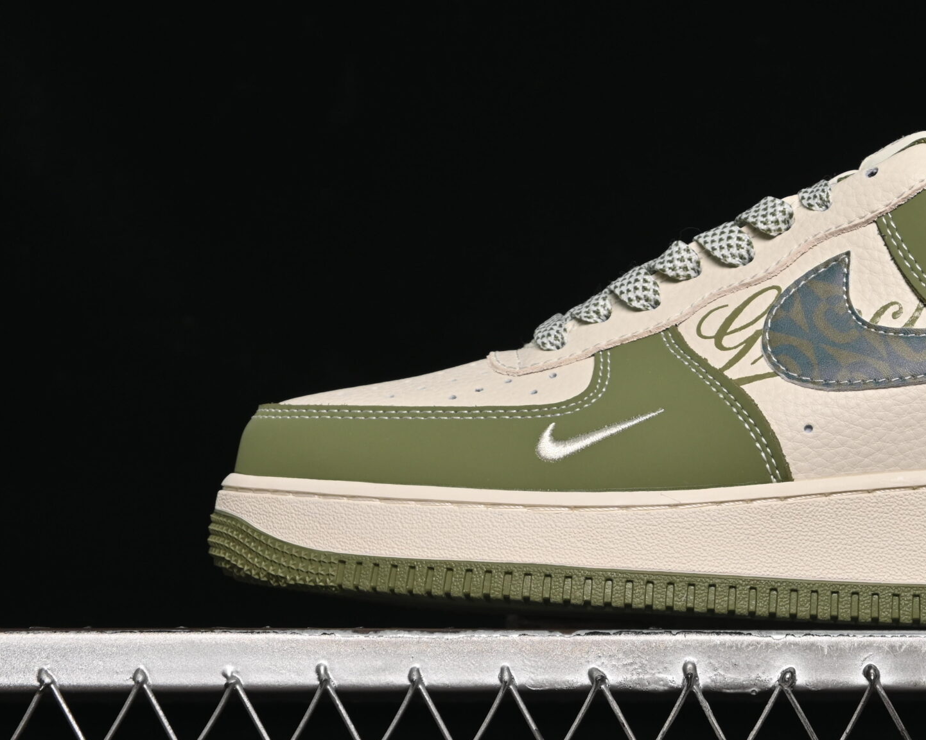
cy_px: 291
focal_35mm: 125
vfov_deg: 12.3
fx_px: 3425
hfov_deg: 15.3
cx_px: 770
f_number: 7.1
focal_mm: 50
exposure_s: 1/80
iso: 160
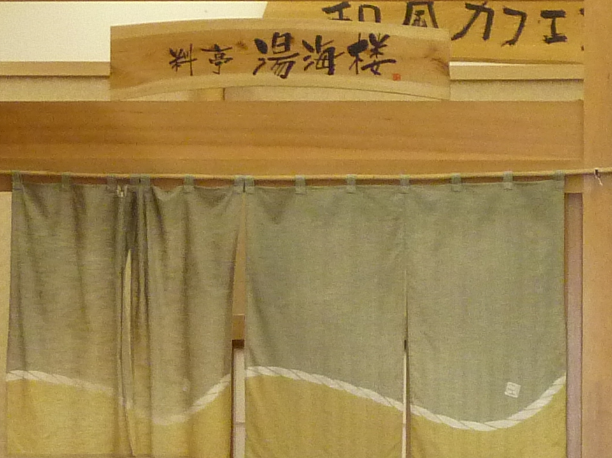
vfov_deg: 6.5
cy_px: 463
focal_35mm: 226
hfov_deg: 8.7
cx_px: 505
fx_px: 3994
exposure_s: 1/40
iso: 320
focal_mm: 9.7
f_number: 3.9
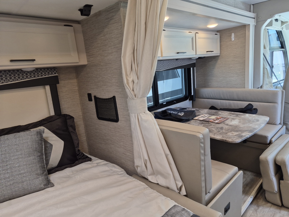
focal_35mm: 23
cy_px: 108
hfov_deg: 73.9
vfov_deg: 58.9
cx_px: 144
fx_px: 192
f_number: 1.8
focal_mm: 5.4
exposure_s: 1/182
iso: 100
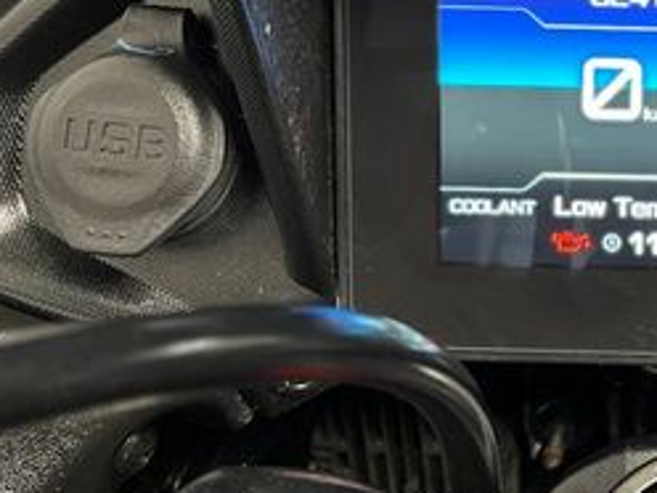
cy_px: 106
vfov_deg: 21.7
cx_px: 705
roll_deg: -5.9
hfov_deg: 26.8
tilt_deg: -31.8
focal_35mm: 67
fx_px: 1272
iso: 500
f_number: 1.6
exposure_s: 1/33
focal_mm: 5.1
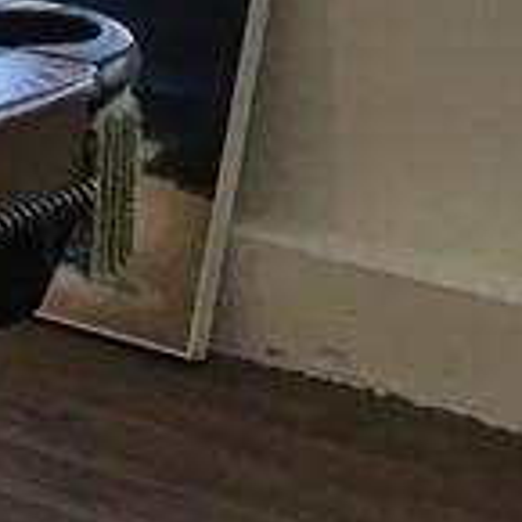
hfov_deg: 8.0
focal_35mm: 181
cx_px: -1141
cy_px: -270
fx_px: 3088
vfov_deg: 9.4
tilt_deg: -8.5
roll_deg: -0.6
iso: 25
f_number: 2.2
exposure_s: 1/30
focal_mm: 4.15
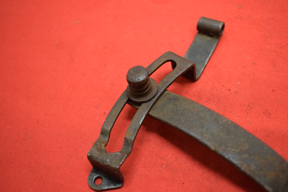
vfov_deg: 33.0
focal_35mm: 40
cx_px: 144
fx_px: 324
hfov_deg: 47.9
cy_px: 96
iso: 2000
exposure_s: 1/100
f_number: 5
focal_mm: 27
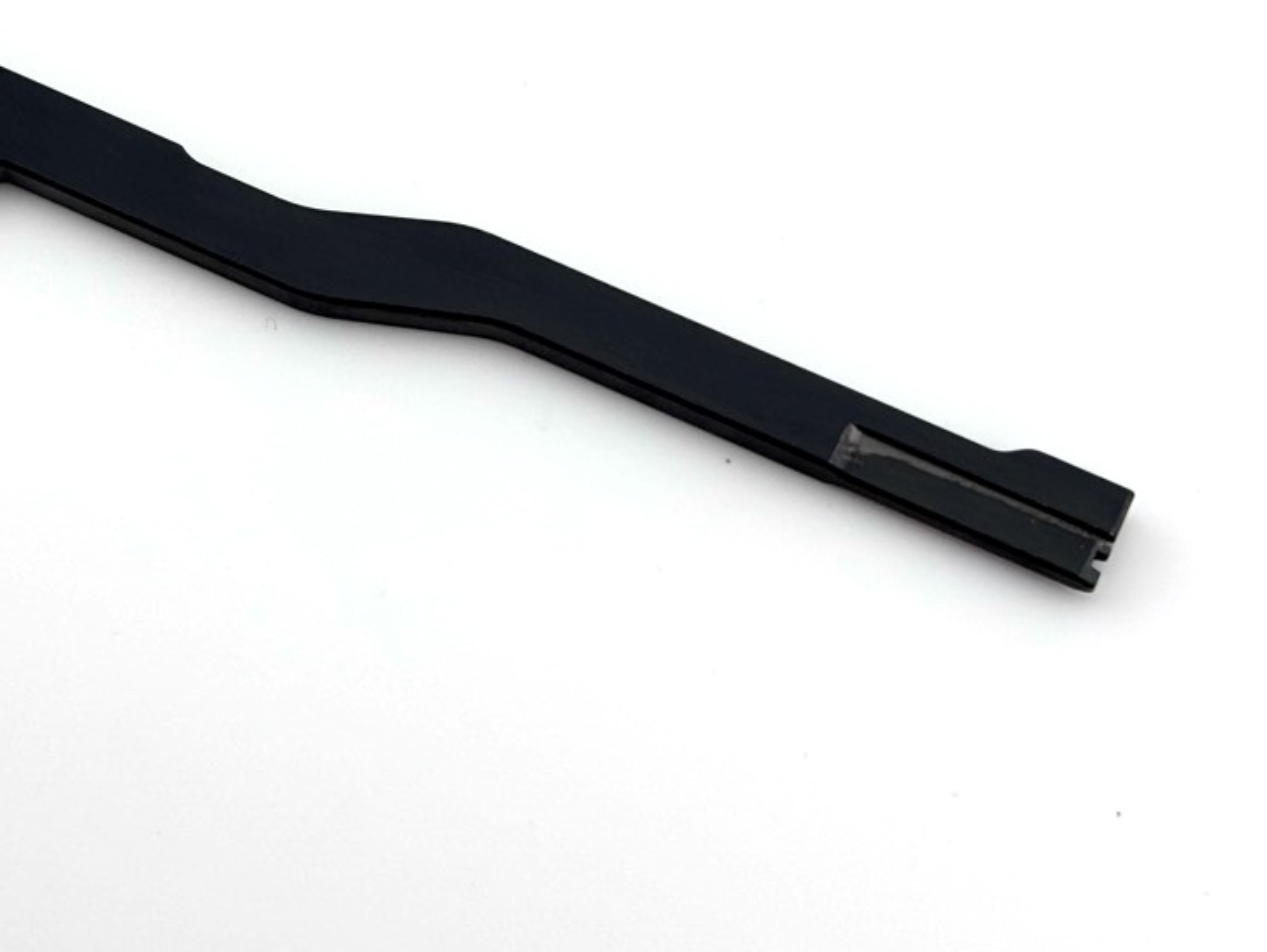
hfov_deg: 21.2
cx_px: 389
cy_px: 321
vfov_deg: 16.0
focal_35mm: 92
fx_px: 3369
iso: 32
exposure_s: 1/2571
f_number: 1.6
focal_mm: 5.96
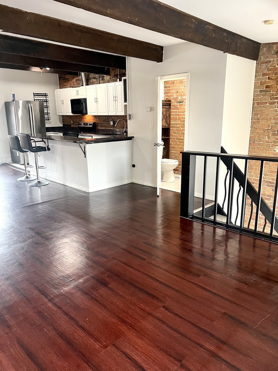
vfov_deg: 67.3
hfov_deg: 53.1
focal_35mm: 26
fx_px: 278
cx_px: 139
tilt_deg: -14.9
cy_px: 186
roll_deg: +1.1
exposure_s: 1/60
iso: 320
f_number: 1.5
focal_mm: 5.7
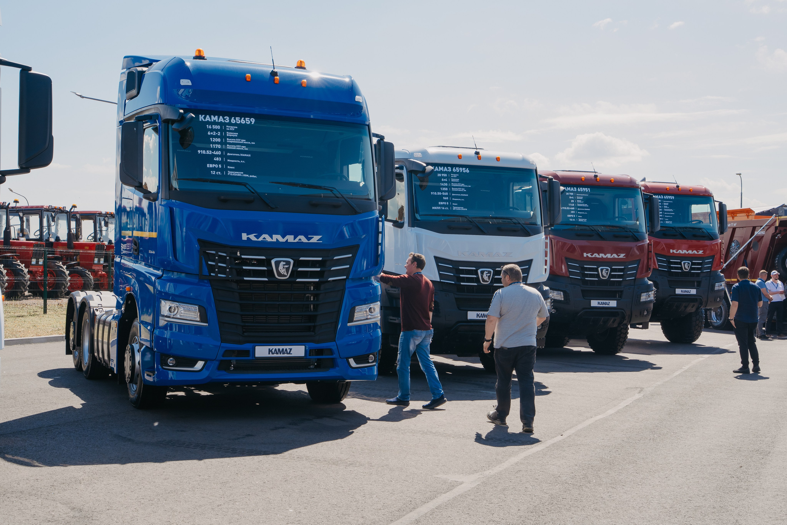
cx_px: 394
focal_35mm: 50
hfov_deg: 39.6
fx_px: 1093
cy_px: 262
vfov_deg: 27.0
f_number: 11
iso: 160
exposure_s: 1/160
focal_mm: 50
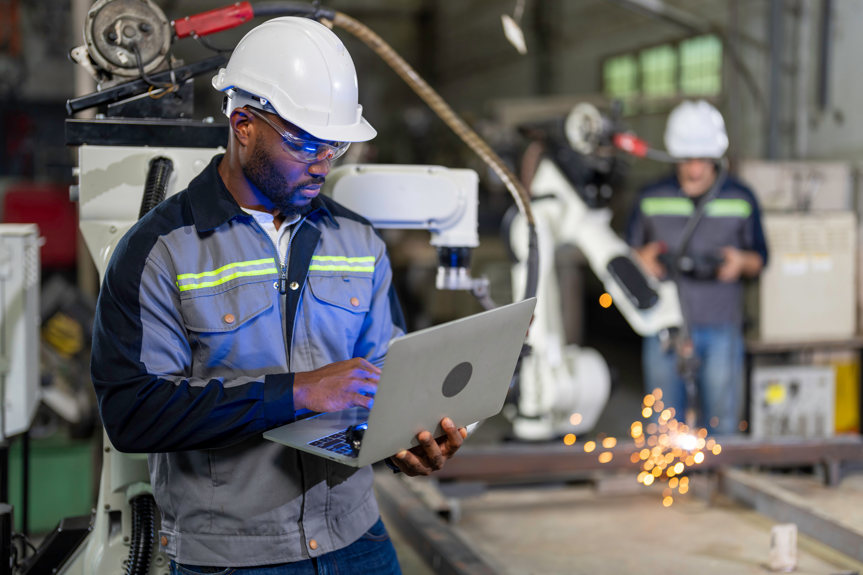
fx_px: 1199
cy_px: 288
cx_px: 432
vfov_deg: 27.0
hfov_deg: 39.6
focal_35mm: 50
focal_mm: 50
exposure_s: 1/250
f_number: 1.2
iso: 160
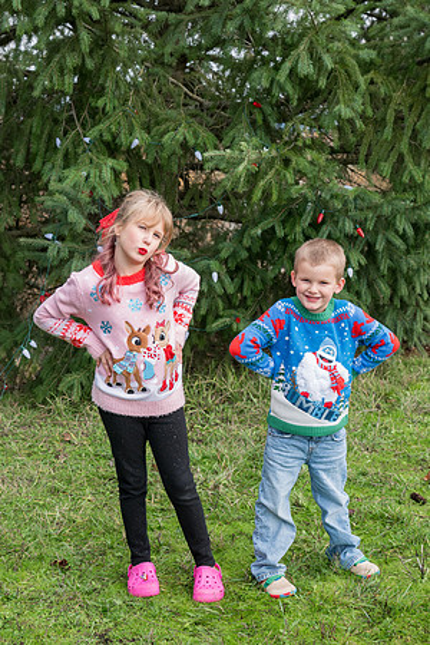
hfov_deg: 26.0
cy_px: 322
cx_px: 215
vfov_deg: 38.2
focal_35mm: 52
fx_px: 932
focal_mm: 35
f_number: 5
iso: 320
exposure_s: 1/320
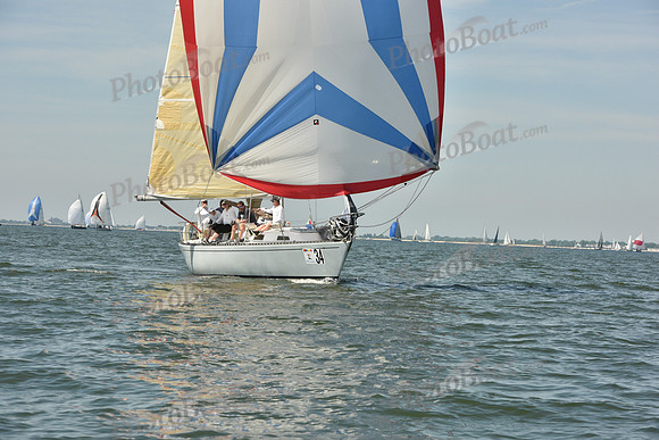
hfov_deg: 18.6
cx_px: 330
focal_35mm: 110
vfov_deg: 12.5
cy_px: 220
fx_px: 2014
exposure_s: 1/1000
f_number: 10
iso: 320
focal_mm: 110
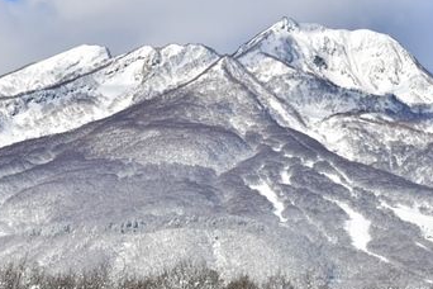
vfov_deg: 8.2
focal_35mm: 167
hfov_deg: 12.3
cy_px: -8
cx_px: 297
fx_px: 2008
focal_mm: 70
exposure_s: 1/1000
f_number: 8
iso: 100
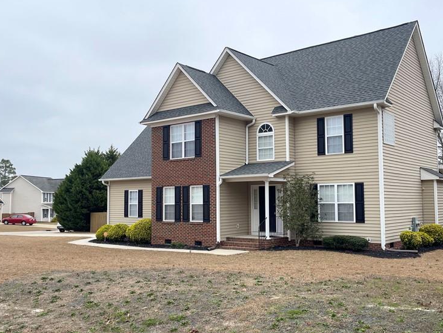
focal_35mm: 35
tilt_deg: +3.1
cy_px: 177
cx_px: 236
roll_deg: +0.8
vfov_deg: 40.7
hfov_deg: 52.6
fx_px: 448
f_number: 1.6
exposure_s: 1/3663
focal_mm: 5.1
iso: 32
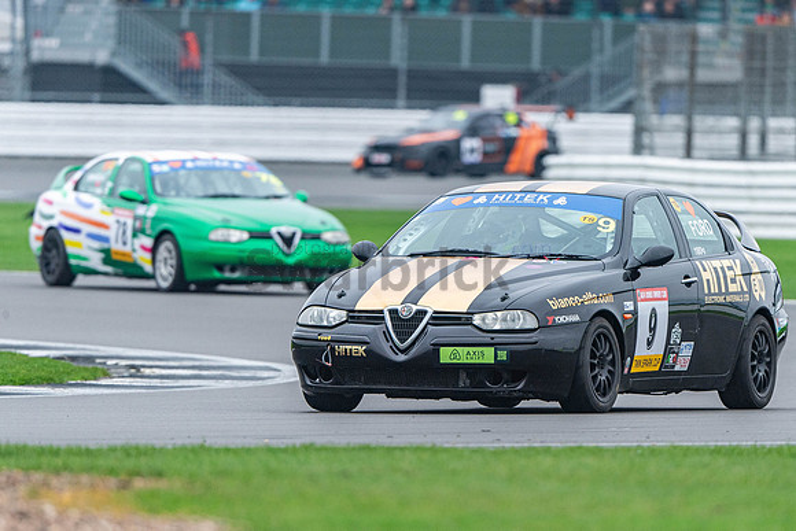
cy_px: 312
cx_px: 502
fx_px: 13937
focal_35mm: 630
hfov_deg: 3.3
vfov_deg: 2.2
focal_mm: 500
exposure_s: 1/640
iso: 900
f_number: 5.6
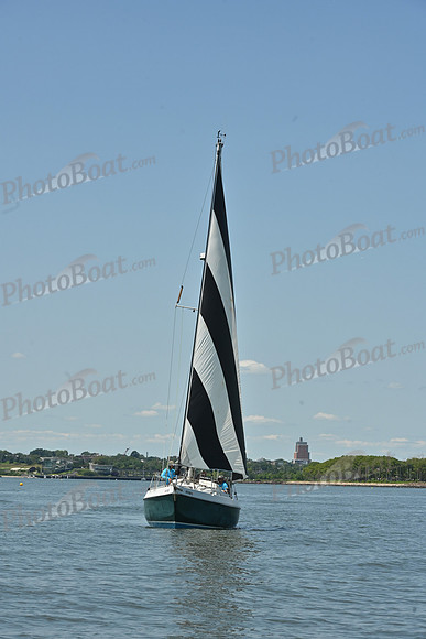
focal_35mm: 116
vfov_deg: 17.6
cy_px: 320
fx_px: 2058
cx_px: 213
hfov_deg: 11.8
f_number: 11
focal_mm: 116
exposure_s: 1/1000
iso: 320
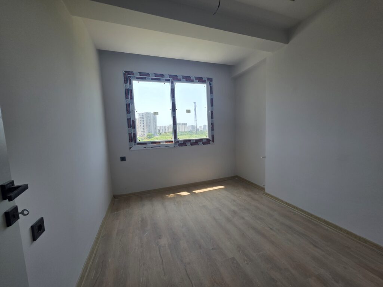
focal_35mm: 13
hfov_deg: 106.2
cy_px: 144
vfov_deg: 89.9
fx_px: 144
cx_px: 192
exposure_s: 1/407
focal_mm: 2.2
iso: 40
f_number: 1.9
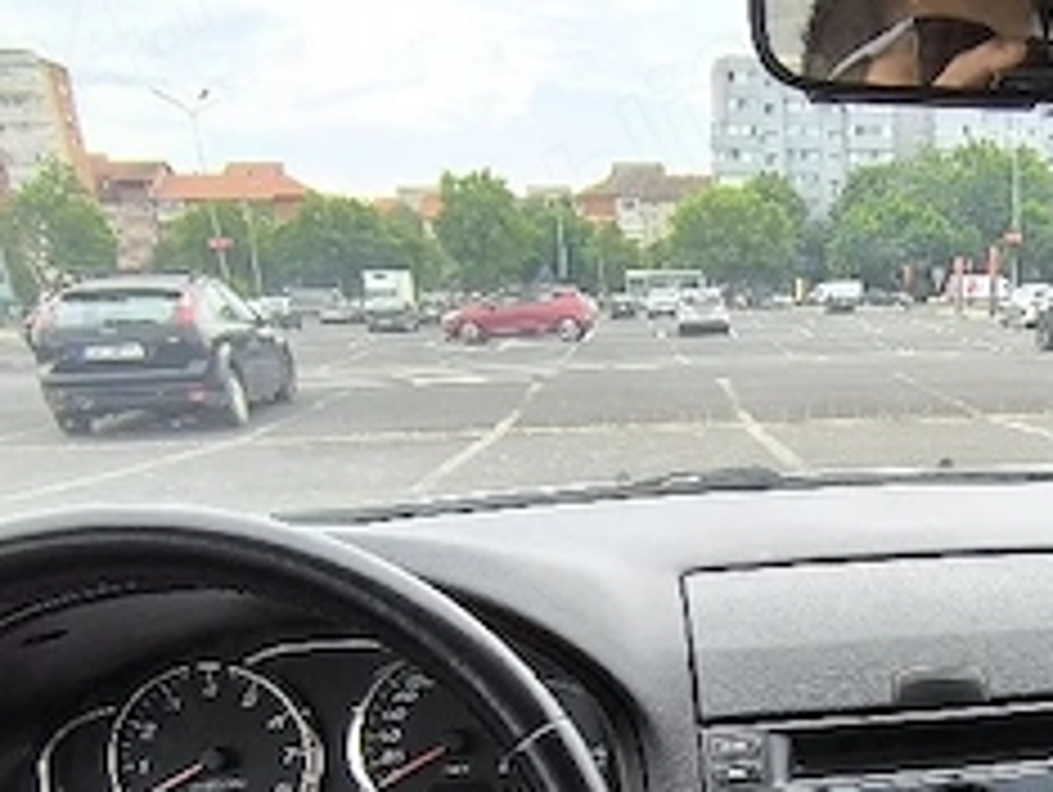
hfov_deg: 43.1
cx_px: 878
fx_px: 1248
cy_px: 846
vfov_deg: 31.6
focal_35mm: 41
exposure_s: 1/357
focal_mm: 1.65
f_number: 2.2
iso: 50
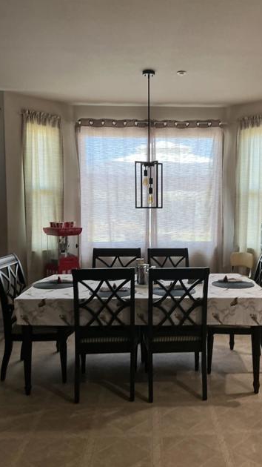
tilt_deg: -3.8
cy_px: 236
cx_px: 171
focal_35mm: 31
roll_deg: +0.3
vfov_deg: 62.6
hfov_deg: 37.4
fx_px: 383
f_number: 1.8
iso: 64
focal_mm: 3
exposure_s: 1/60
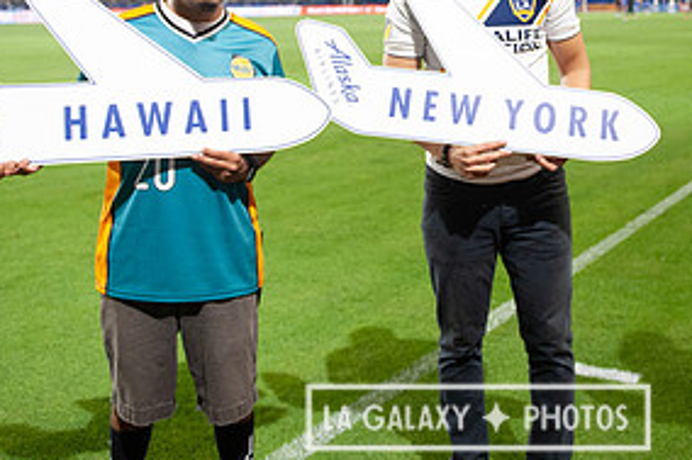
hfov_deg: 39.7
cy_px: 51
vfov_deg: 26.6
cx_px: 478
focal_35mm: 49
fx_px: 941
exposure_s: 1/800
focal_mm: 24
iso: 2500
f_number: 2.8
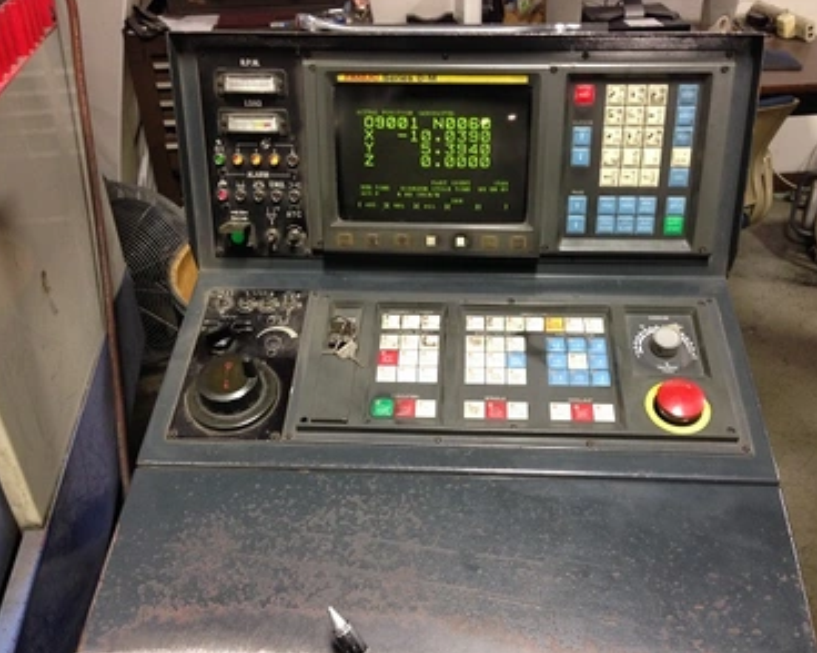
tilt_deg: -33.5
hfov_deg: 51.5
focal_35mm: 35
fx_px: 846
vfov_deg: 42.2
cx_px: 433
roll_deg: +2.9
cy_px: 329
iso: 125
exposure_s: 1/20
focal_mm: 4.12
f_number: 2.4
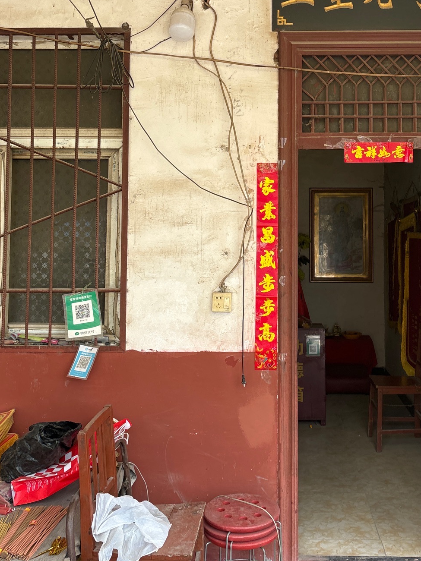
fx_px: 649
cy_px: 225
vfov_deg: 46.5
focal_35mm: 40
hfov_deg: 35.7
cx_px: 274
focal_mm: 5.96
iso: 50
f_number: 1.6
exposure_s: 1/251
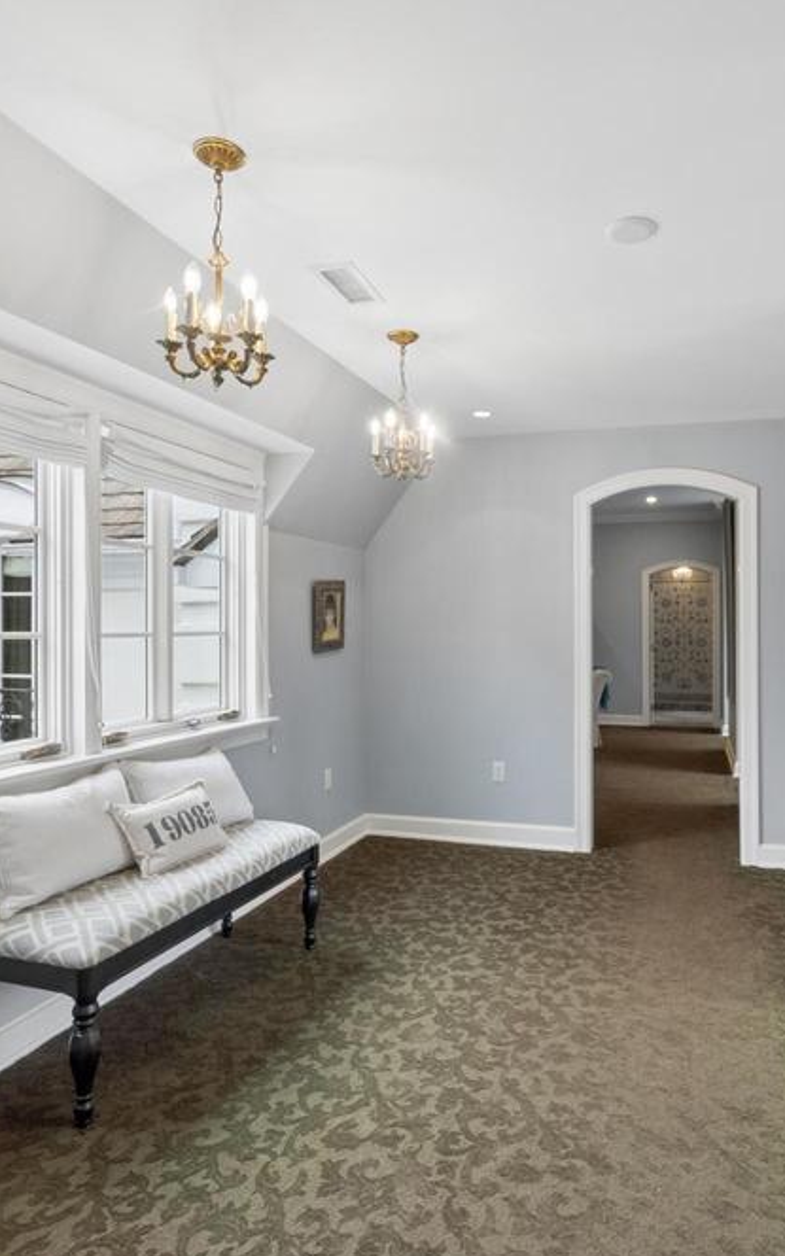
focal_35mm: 22
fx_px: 753
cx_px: 496
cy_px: 627
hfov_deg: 54.4
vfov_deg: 79.7
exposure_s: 1/250
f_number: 6.3
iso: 640
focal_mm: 14
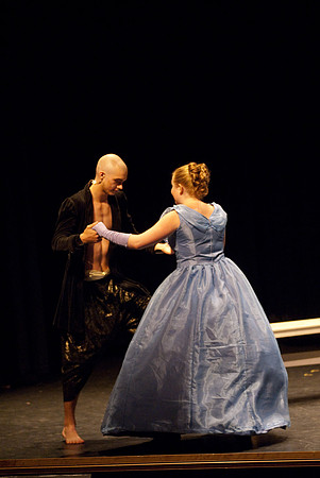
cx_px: 160
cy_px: 239
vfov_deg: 12.4
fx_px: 2195
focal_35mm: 165
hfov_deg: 8.3
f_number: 2.8
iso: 1250
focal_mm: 110
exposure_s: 1/160
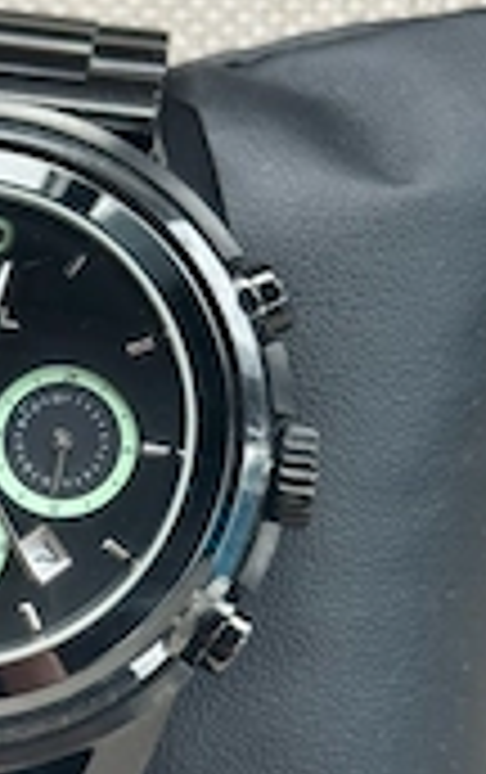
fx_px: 2492
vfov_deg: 17.6
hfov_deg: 11.0
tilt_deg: -58.4
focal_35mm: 118
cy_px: 441
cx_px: -50
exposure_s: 1/127
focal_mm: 6.76
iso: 80
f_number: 1.78
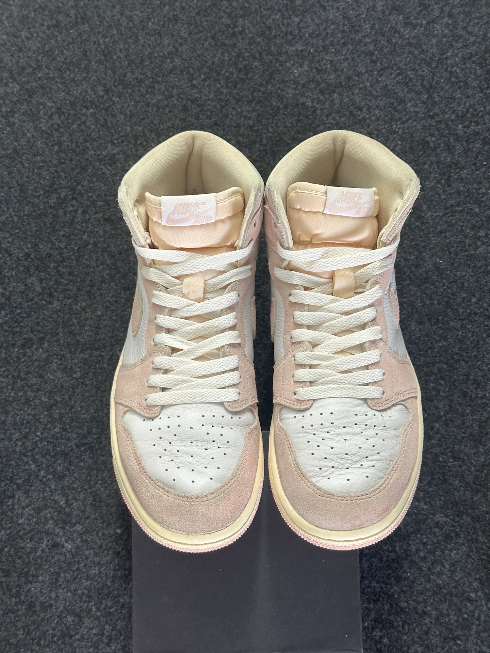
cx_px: 245
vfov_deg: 39.7
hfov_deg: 30.3
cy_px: 326
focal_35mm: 48
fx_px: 906
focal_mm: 6.86
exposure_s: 1/50
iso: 160
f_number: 1.78
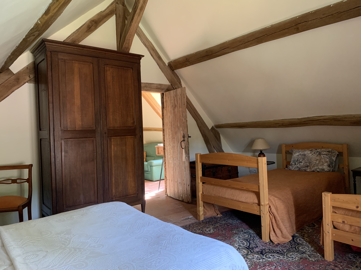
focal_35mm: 26
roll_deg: +2.9
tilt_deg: -0.4
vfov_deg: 53.1
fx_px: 271
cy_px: 135
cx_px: 180
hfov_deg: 67.3
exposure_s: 1/40
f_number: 1.8
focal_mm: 4.25
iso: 400
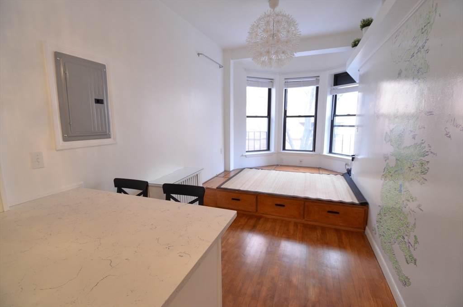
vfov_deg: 77.1
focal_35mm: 15
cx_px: 232
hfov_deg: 100.5
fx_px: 192
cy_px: 154
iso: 1000
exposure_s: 1/30
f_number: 8
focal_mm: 10
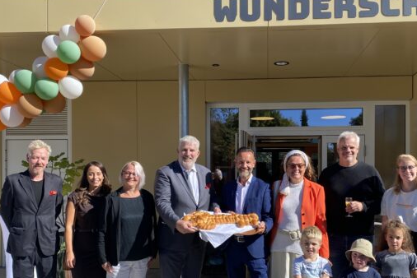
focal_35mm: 39
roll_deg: -0.4
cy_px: 178
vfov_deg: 34.0
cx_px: 232
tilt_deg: -1.6
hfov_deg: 49.4
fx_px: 452
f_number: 1.8
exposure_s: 1/1377
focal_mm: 4.25
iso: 32
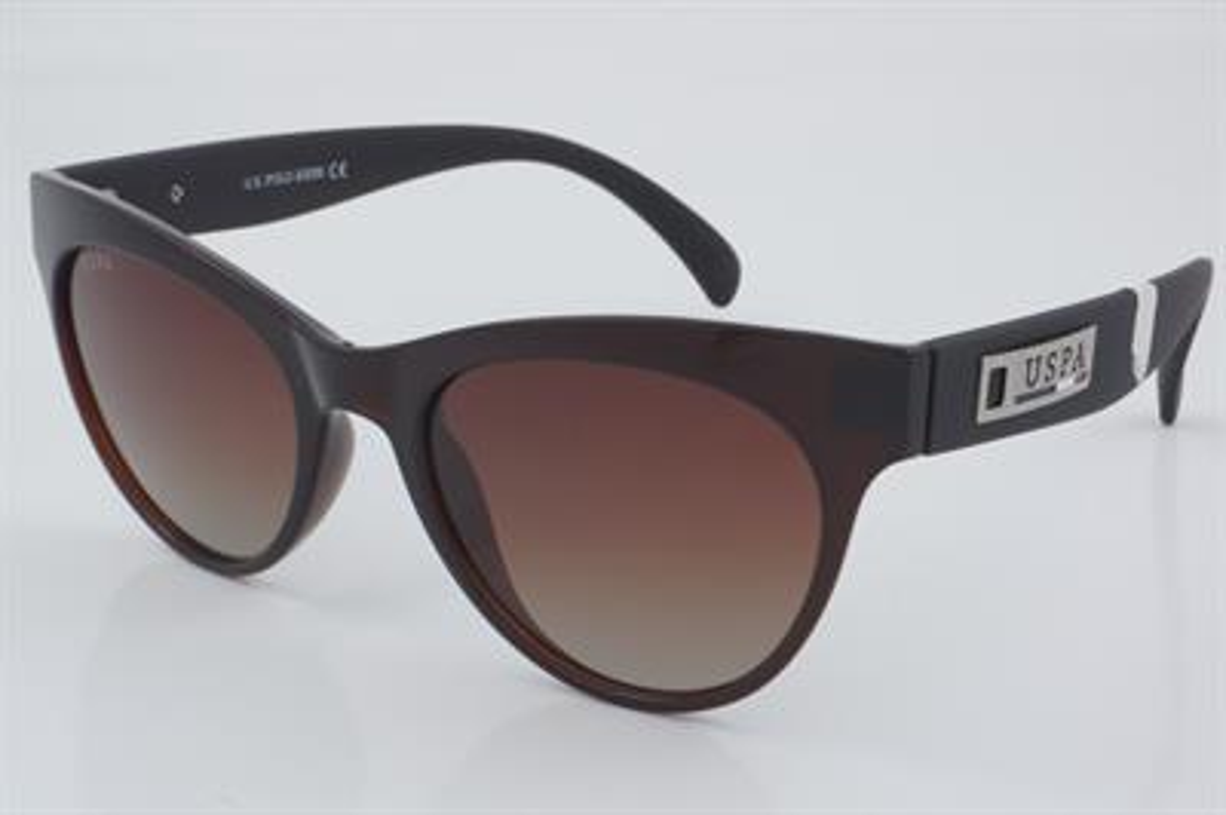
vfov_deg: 18.2
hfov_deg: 27.0
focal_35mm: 75
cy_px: 408
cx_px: 613
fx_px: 2552
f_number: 32
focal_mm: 50
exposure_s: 1/3
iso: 100
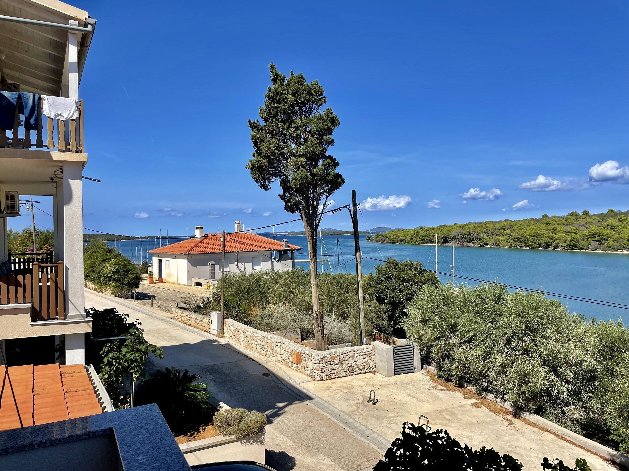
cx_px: 314
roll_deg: +1.1
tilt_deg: +0.2
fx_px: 472
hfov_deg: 67.3
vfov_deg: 53.1
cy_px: 236
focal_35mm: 26
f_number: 1.6
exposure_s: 1/5051
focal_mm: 4.2
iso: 32
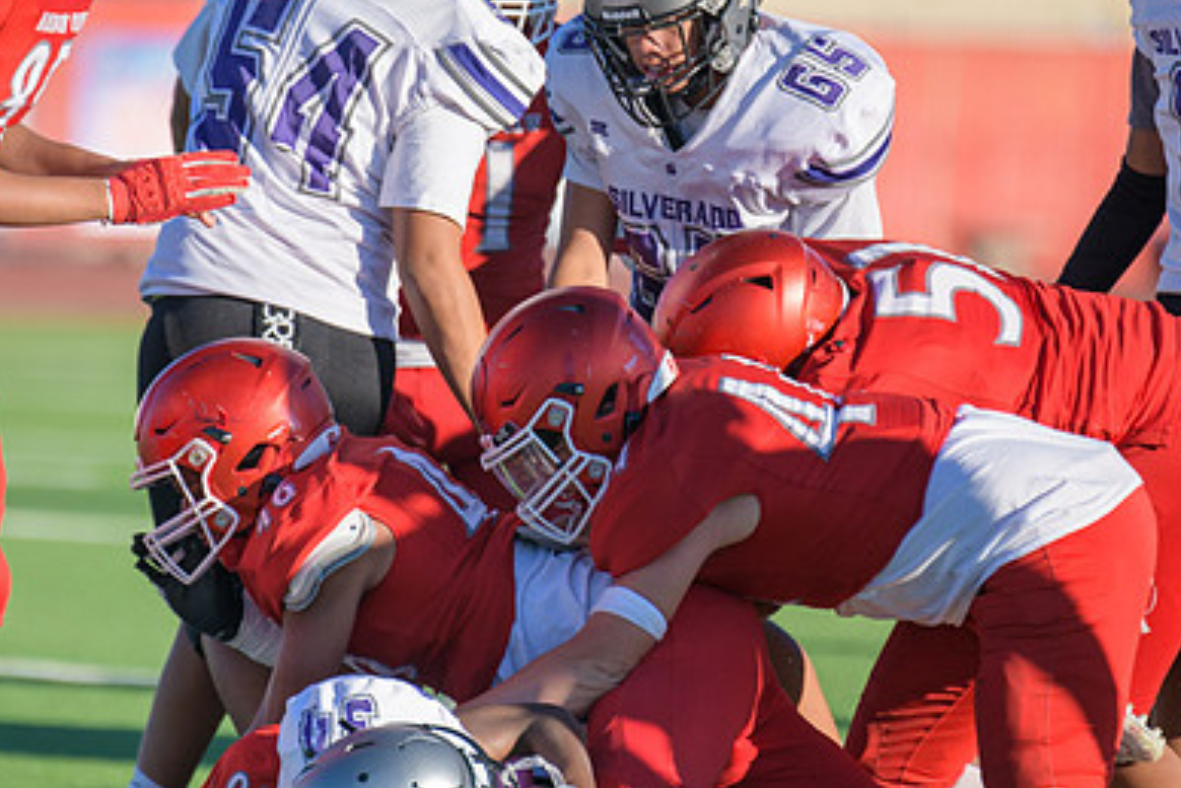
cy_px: 424
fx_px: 14734
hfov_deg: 4.6
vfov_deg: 3.1
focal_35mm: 449
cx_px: 481
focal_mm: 300
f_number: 2.8
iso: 400
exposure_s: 1/6400
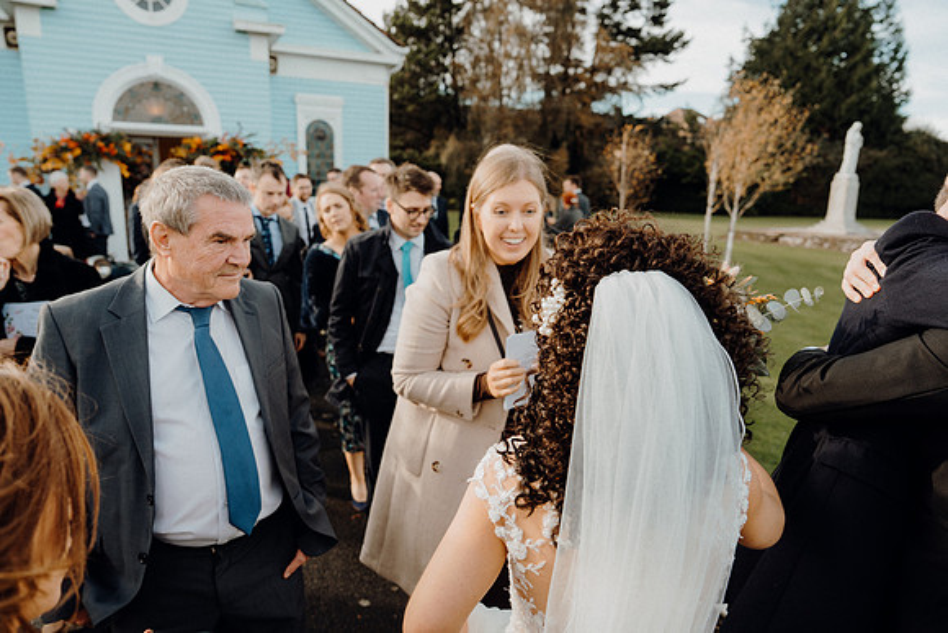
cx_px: 474
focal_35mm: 24
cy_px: 316
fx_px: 632
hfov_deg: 73.7
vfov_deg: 53.2
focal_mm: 24
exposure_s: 1/400
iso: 160
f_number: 3.5
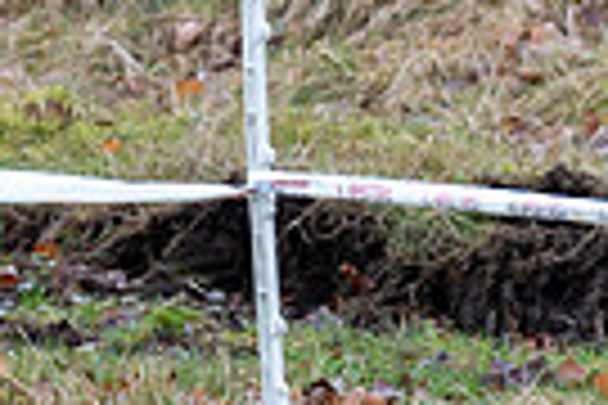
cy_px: -500
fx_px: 21245
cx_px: -377
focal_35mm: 1258
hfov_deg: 1.6
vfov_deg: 1.1
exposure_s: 1/1000
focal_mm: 200
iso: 1000
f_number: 3.2
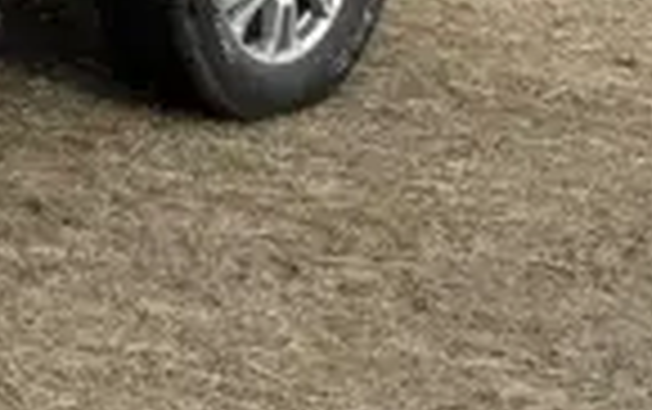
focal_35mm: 112
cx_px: -751
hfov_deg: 14.5
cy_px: -279
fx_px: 1992
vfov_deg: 11.1
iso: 80
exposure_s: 1/3802
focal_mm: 6.86
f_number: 1.78
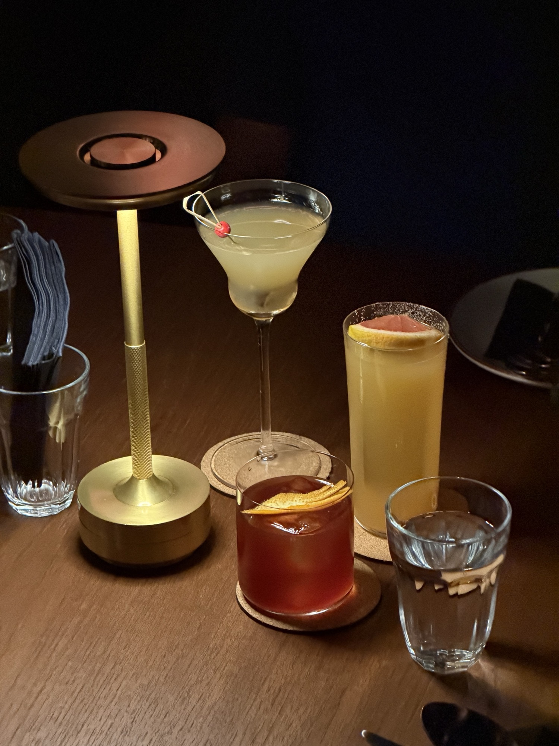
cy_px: 373
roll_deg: +0.7
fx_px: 2153
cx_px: 280
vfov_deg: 19.6
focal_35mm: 100
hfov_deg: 14.8
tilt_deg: -28.2
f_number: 2.8
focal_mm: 16.89
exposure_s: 1/25
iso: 2000
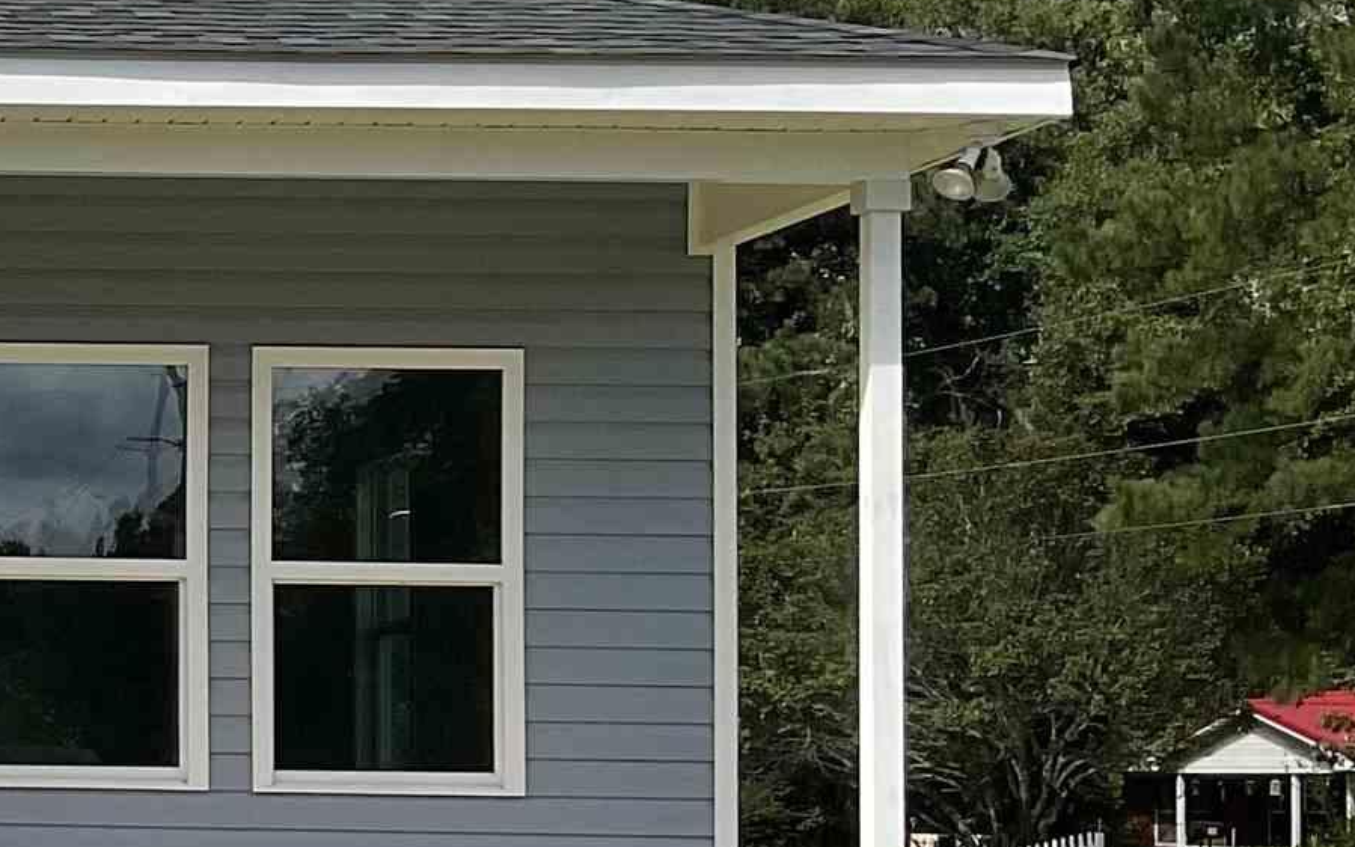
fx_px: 3878
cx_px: -609
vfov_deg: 12.4
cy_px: 604
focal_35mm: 105
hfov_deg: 17.9
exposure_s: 1/2538
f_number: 1.8
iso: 16
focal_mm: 3
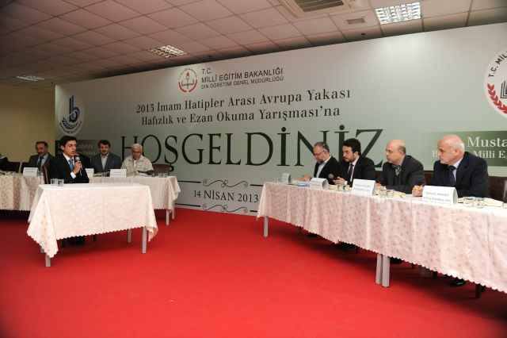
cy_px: 169
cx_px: 254
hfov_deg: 73.8
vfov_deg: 53.1
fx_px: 338
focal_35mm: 24
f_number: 2.8
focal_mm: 24
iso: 500
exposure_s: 1/200
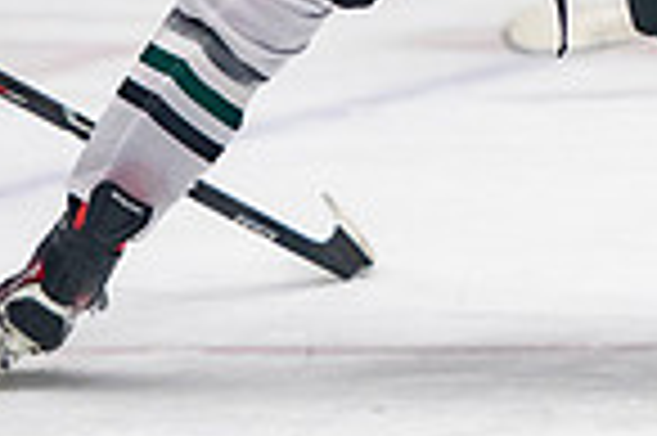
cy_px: -161
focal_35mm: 831
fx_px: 15149
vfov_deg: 1.6
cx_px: 696
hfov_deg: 2.5
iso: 2000
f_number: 3.2
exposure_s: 1/640
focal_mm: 165
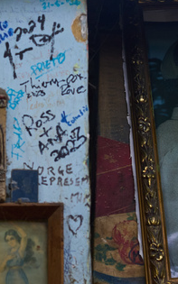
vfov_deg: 18.0
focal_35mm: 116
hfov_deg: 11.3
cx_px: 33
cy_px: 151
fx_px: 900
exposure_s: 1/80
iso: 400
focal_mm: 35
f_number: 3.5
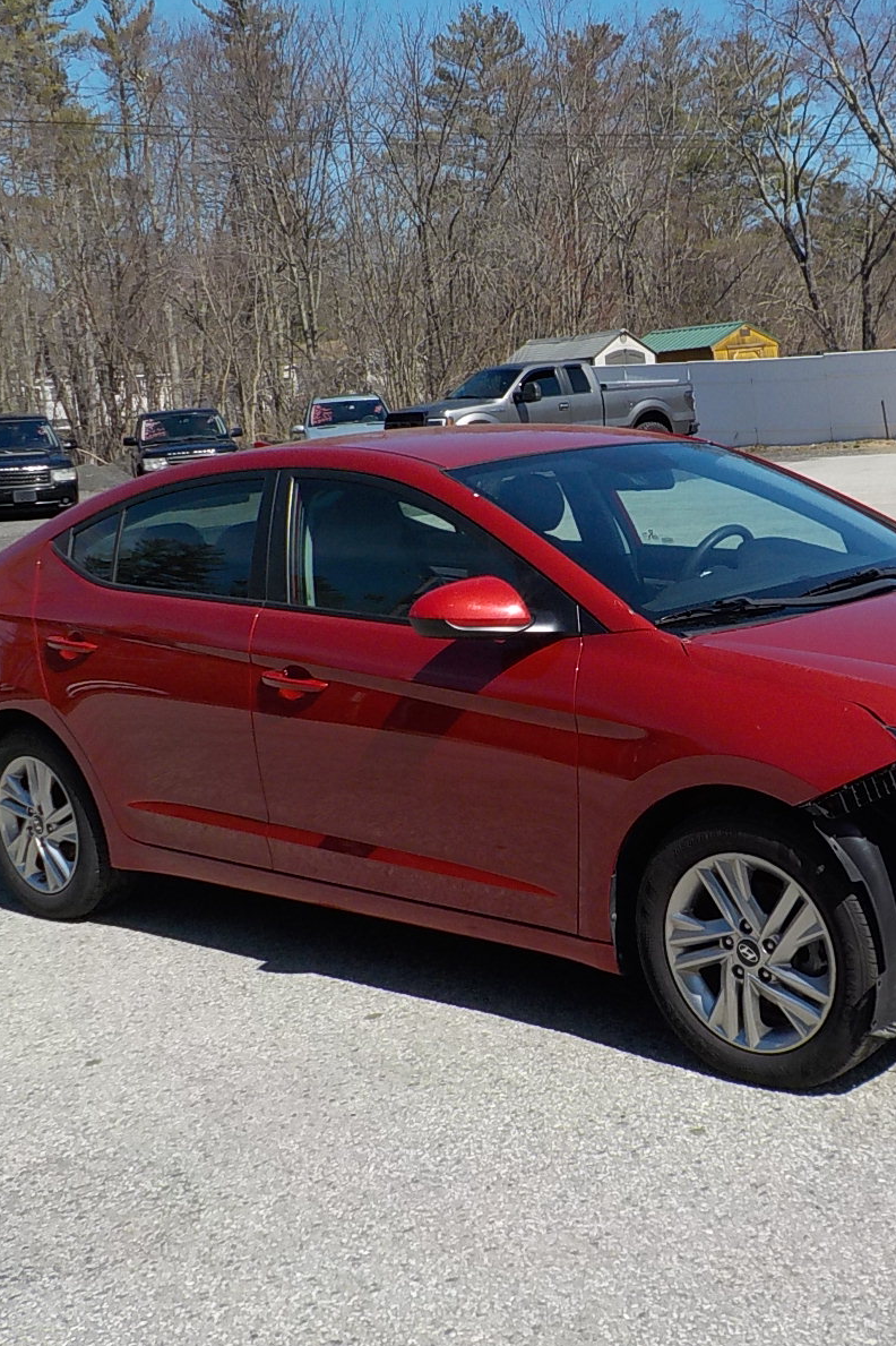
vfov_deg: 46.4
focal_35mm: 42
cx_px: 664
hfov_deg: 31.4
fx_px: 1569
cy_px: 674
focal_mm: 4.1
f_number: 3.3
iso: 125
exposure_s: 1/1250
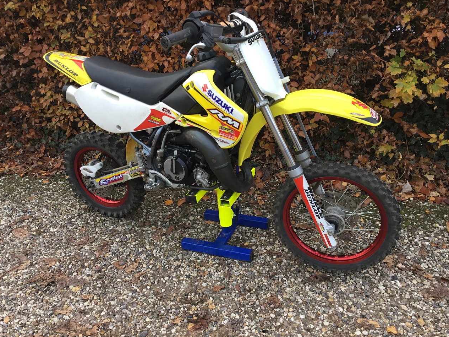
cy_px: 166
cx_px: 224
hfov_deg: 56.8
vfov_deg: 44.2
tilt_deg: -24.5
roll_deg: -0.6
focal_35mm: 32
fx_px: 415
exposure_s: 1/100
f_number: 2.4
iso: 32
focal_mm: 3.3
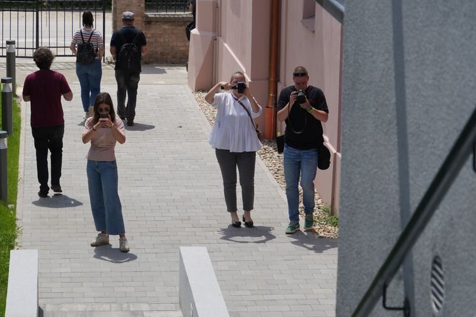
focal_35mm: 133
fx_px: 1758
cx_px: 175
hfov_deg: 15.4
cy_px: 147
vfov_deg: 10.3
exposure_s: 1/250
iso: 100
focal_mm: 98
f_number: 8
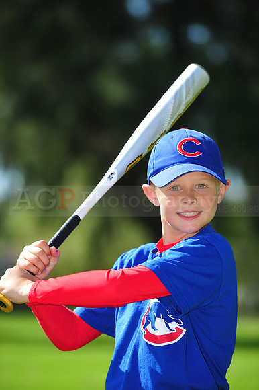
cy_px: 195
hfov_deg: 7.4
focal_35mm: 185
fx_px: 1999
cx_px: 130
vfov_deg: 11.1
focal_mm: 185
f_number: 4.5
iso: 200
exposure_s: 1/800
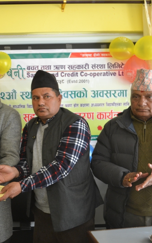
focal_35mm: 42
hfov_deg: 29.3
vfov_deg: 47.2
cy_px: 120
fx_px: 279
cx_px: 16
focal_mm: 18
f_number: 3.5
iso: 640
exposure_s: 1/60
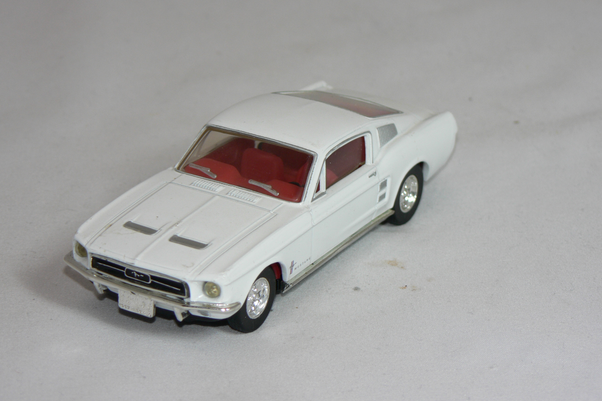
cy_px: 195
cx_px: 301
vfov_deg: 10.1
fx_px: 2274
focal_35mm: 136
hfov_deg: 15.1
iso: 80
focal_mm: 21.6
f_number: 3.2
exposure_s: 1/60
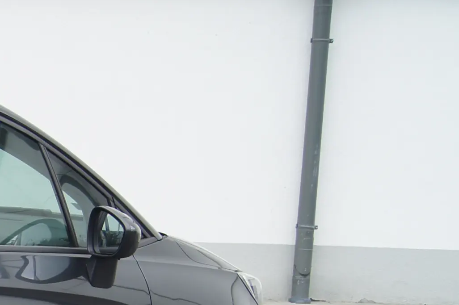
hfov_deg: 17.8
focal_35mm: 101
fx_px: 1287
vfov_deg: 13.1
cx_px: -261
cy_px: 377
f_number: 5.6
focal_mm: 18
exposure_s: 1/60
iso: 100
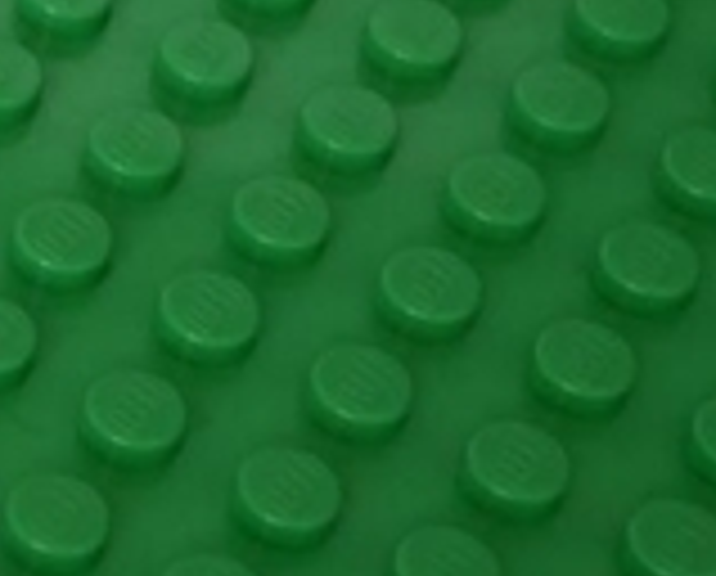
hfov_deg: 8.9
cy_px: 182
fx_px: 4164
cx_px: -968
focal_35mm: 196
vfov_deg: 7.9
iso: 1250
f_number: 4.5
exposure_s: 1/60
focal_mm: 20
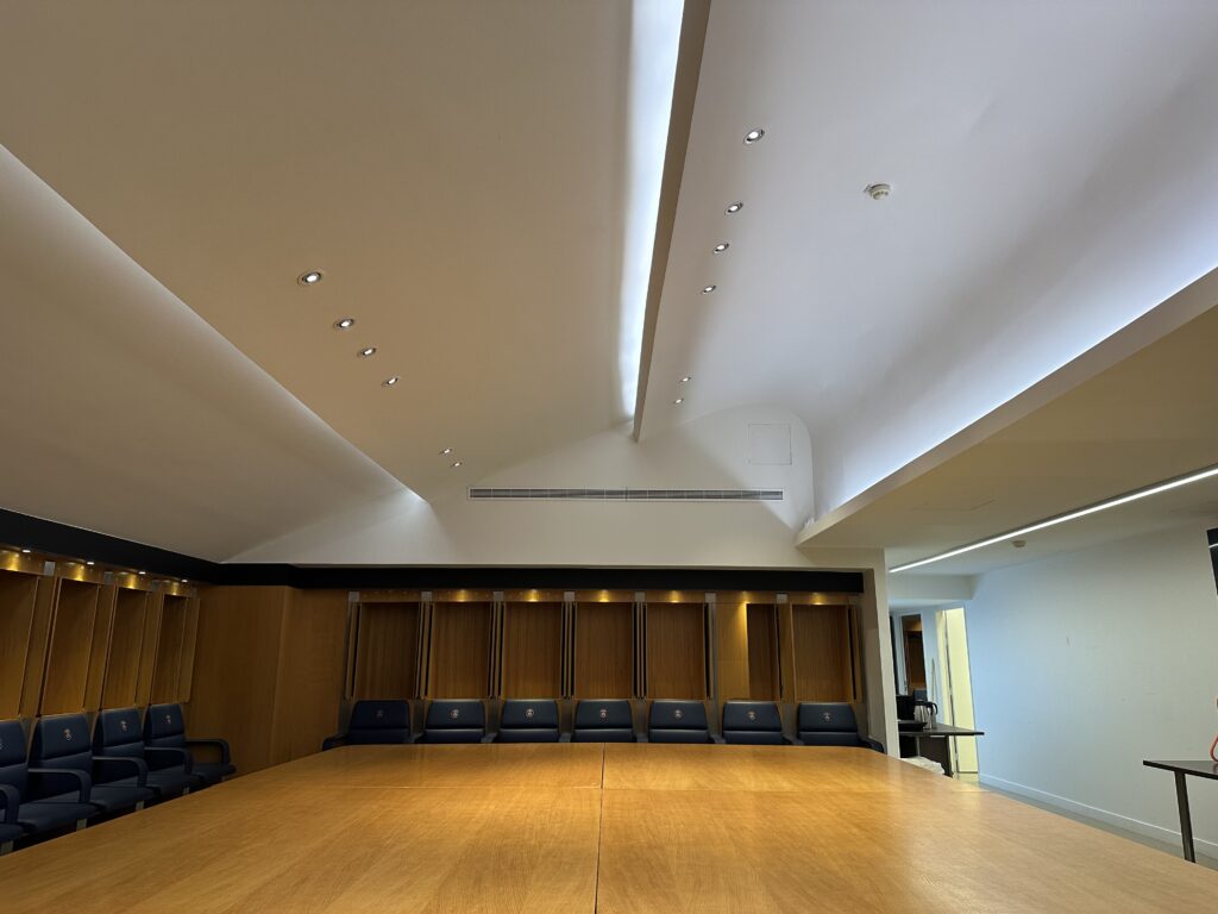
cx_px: 609
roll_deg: -0.7
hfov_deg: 71.6
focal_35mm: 24
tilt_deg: +12.3
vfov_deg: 56.8
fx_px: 844
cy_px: 457
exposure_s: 1/100
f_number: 1.78
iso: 160
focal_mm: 6.86
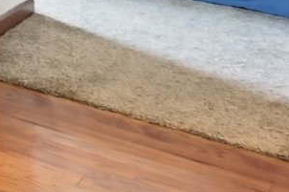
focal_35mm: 95
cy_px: -284
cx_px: -588
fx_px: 762
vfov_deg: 11.6
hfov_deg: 11.4
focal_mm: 14
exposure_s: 1/13
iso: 800
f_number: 8
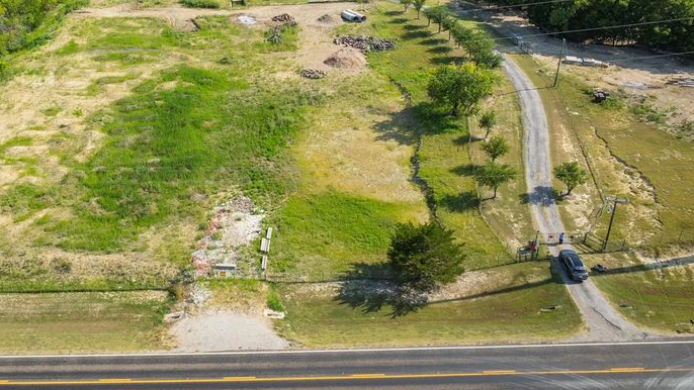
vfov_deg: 29.8
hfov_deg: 50.3
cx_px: 207
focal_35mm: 39
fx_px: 718
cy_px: 82
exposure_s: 1/240
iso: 100
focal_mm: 12.29
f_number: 7.1
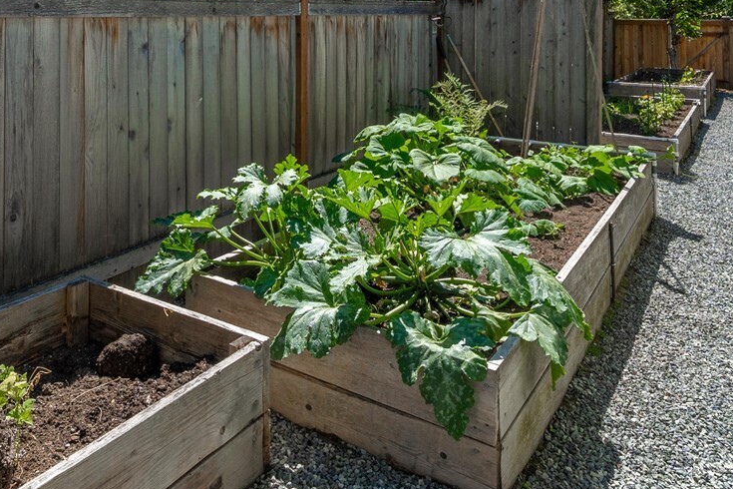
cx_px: 251
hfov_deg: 60.6
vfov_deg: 40.7
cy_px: 60
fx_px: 611
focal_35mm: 30
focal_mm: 13
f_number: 8
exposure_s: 1/640
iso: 200
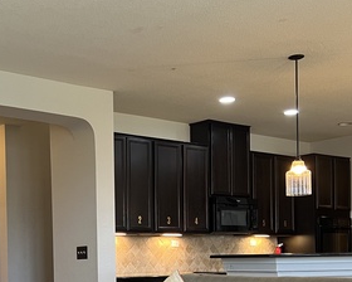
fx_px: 604
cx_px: 83
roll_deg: +0.8
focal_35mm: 58
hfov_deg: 31.8
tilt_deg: -0.2
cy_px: 257
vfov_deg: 25.4
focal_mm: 5.7
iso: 80
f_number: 1.5
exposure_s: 1/60
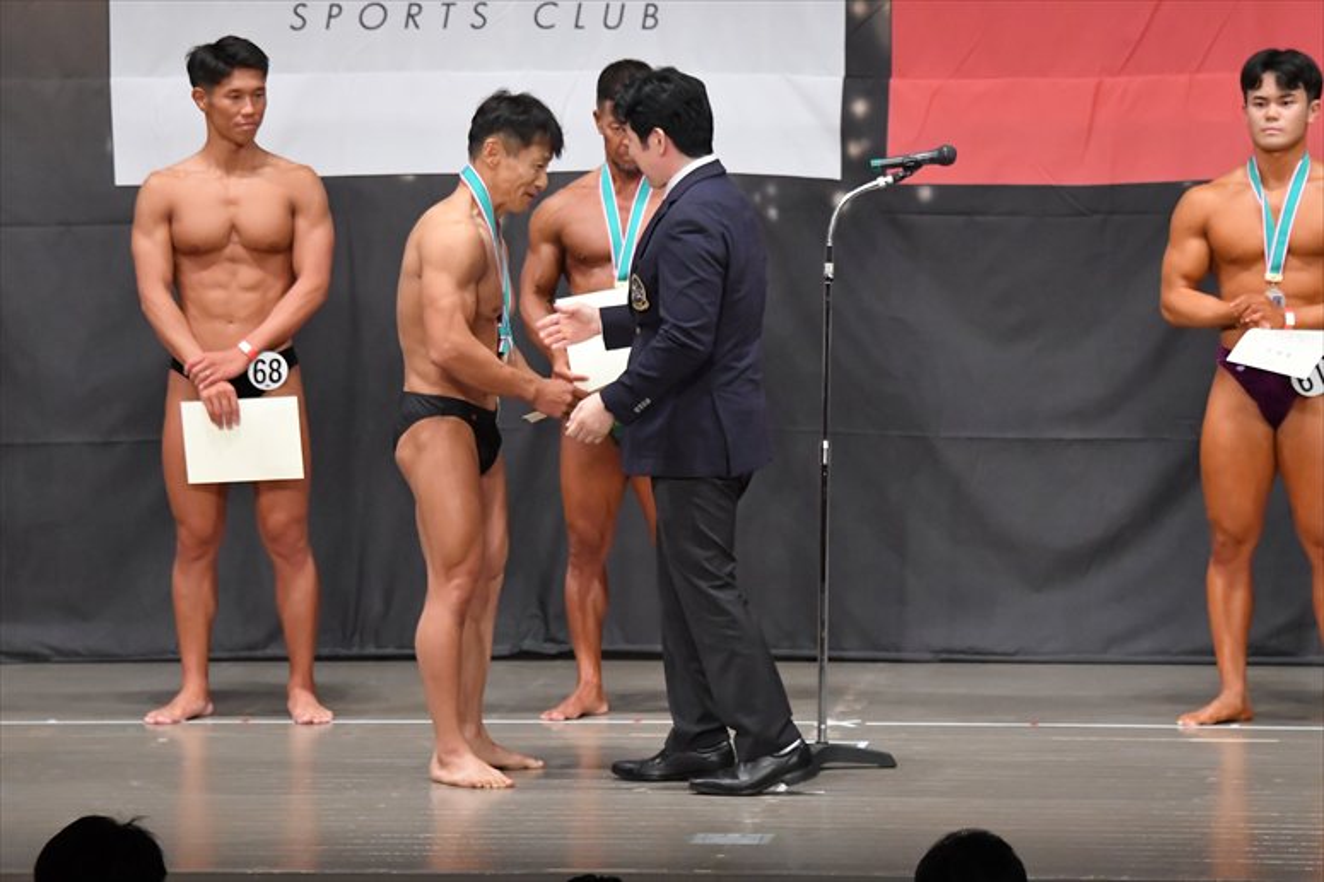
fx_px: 7426
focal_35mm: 202
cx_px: 662
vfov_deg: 6.8
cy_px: 441
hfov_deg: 10.2
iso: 6400
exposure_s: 1/400
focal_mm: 135
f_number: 5.6
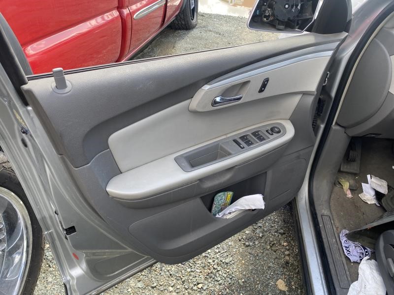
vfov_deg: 53.1
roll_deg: -5.7
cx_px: 197
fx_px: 296
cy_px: 148
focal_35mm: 26
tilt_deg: -36.6
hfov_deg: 67.3
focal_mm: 4.25
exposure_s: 1/179
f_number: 1.8
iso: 32
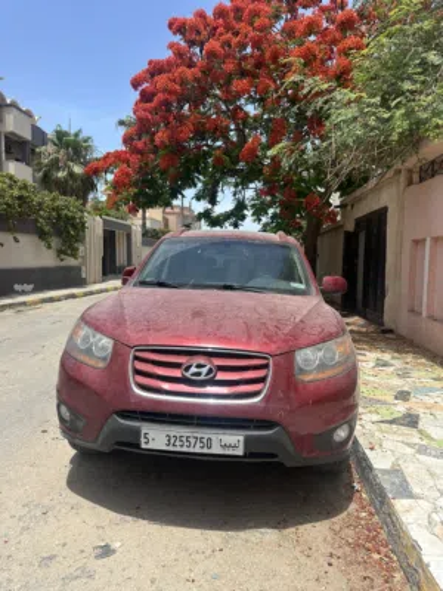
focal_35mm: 24
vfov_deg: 71.6
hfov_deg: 56.8
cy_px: 296
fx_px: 410
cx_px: 222
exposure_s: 1/2660
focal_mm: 6.86
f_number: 1.78
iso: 80
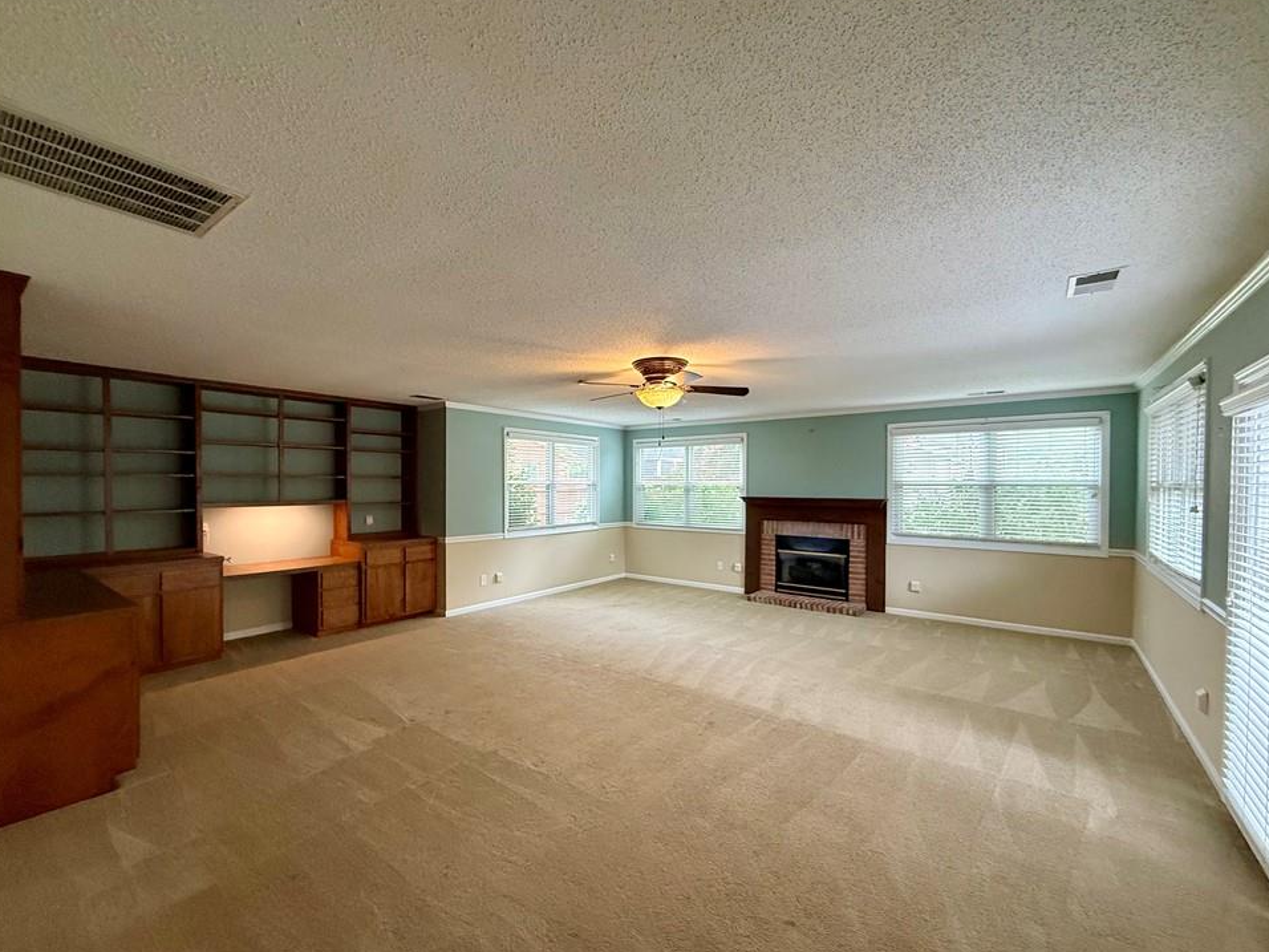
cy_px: 491
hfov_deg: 98.1
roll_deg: -0.2
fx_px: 550
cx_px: 599
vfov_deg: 81.7
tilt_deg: -0.5
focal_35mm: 15
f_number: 2.2
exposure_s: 1/120
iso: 500
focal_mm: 2.22
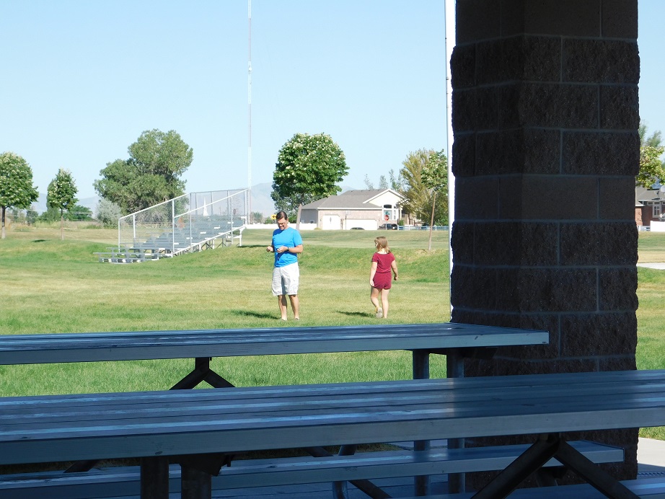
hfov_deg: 21.5
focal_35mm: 91
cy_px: 250
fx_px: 1749
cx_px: 332
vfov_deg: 16.2
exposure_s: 1/640
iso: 125
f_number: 4.5
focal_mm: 16.1
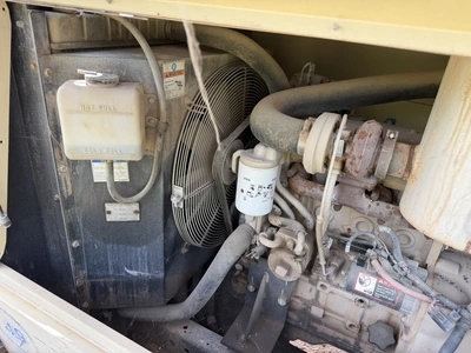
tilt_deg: -29.6
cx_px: 236
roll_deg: -6.0
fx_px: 327
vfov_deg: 56.8
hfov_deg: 71.6
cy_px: 176
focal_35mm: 24
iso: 80
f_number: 1.78
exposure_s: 1/270
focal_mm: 6.76
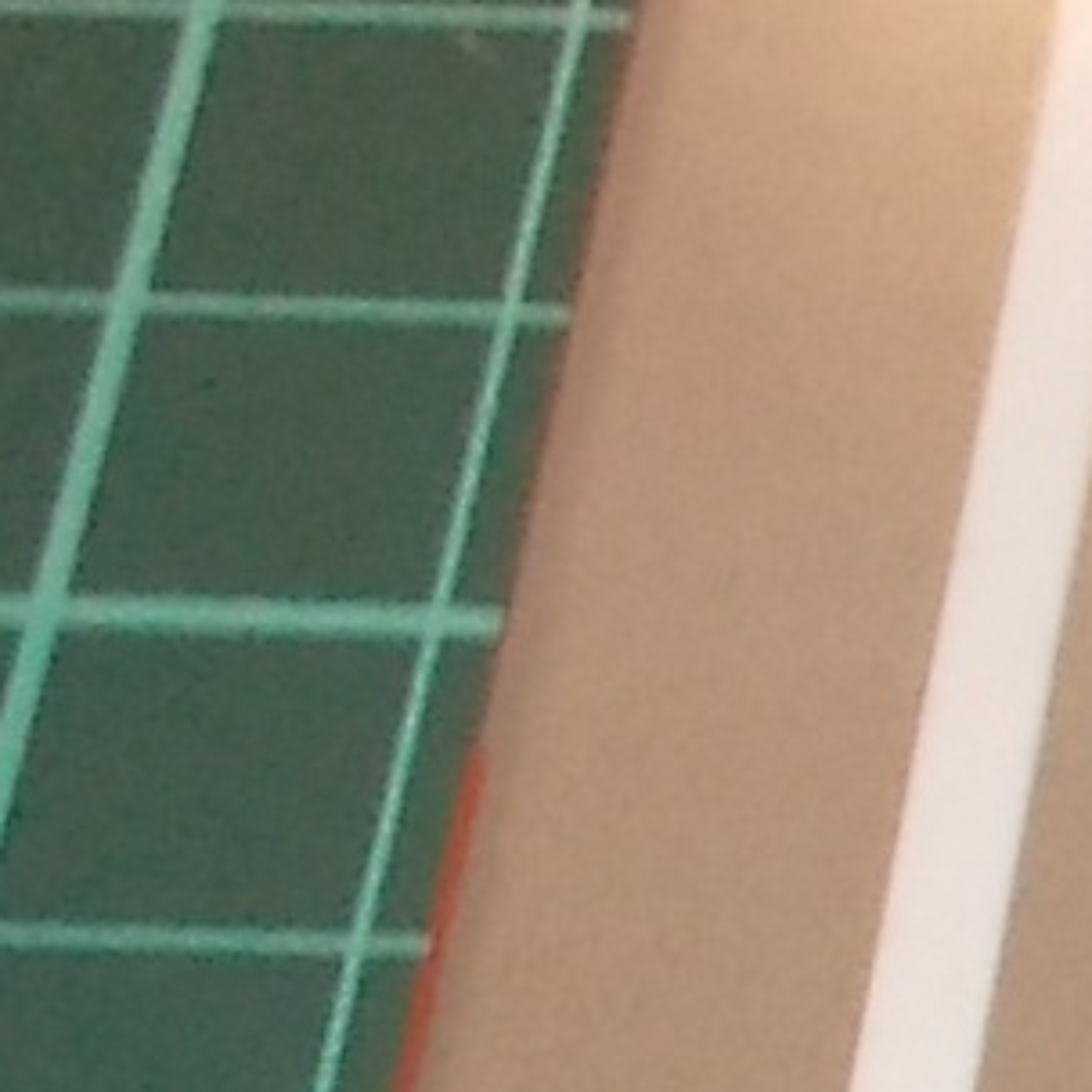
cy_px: 2022
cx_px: 3413
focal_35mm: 192
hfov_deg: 7.8
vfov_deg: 8.7
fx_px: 6853
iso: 200
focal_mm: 4.1
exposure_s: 1/30
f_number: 3.3
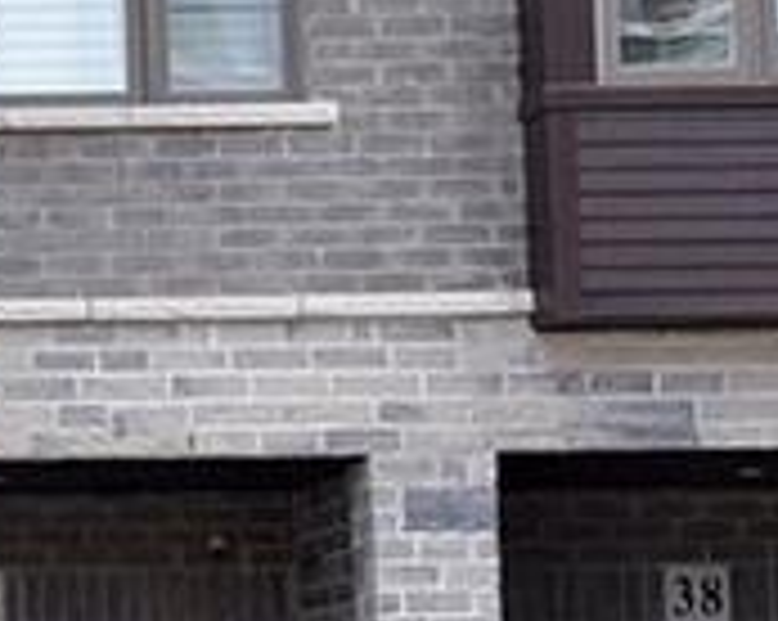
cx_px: -1291
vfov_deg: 8.7
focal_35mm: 178
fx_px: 4094
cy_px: 218
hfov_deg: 9.3
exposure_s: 1/400
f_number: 10
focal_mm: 32
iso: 500
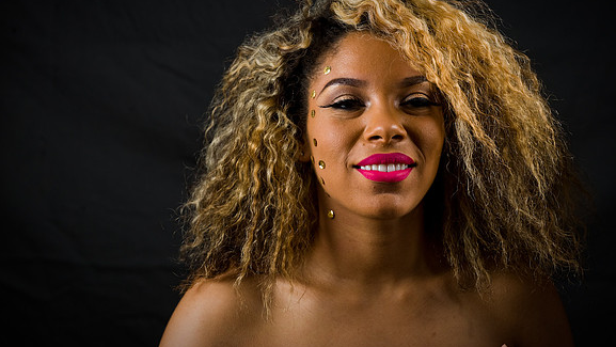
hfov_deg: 13.2
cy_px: 148
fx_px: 2663
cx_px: 309
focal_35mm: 163
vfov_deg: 7.5
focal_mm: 155
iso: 200
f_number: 5.6
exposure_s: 1/125
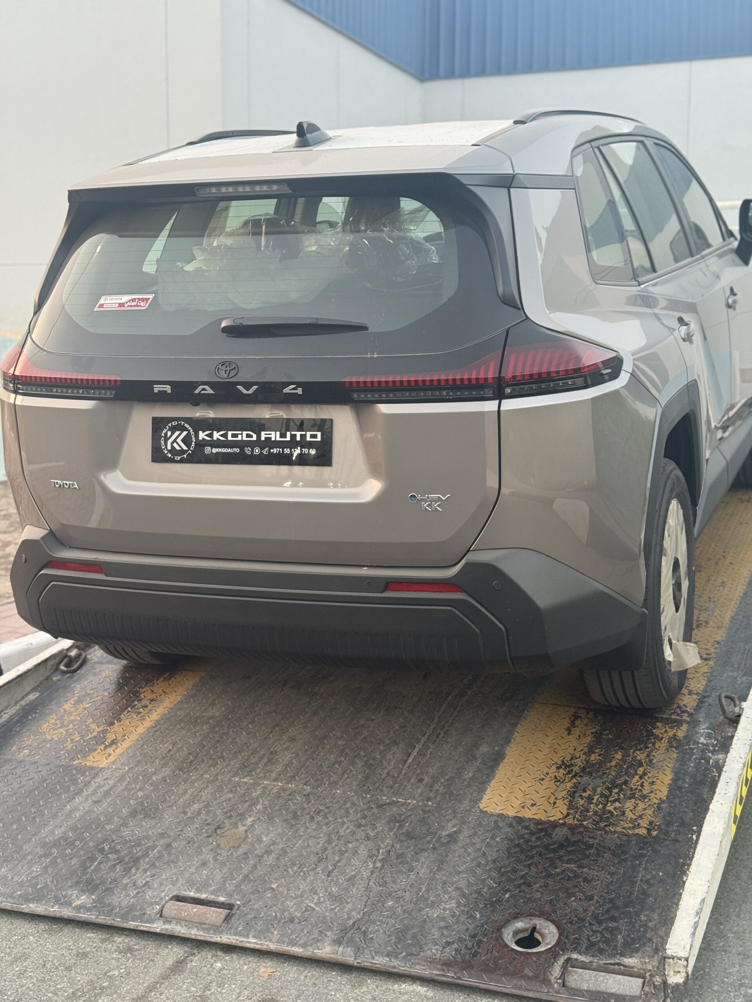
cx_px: 376
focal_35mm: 48
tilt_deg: -5.3
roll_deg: +0.1
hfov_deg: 30.3
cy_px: 501
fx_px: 1390
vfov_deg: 39.7
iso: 100
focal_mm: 6.76
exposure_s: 1/106
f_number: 1.78
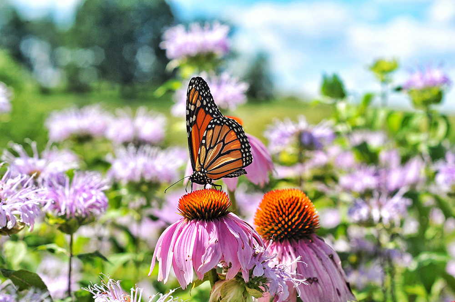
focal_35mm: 75
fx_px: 947
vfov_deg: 18.1
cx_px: 228
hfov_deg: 27.0
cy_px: 151
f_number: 4.5
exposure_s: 1/1600
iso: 400
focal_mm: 50
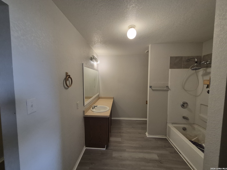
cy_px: 85
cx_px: 114
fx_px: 85
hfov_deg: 106.2
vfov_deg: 89.9
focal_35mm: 13
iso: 200
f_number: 2.2
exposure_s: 1/60
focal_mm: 1.74
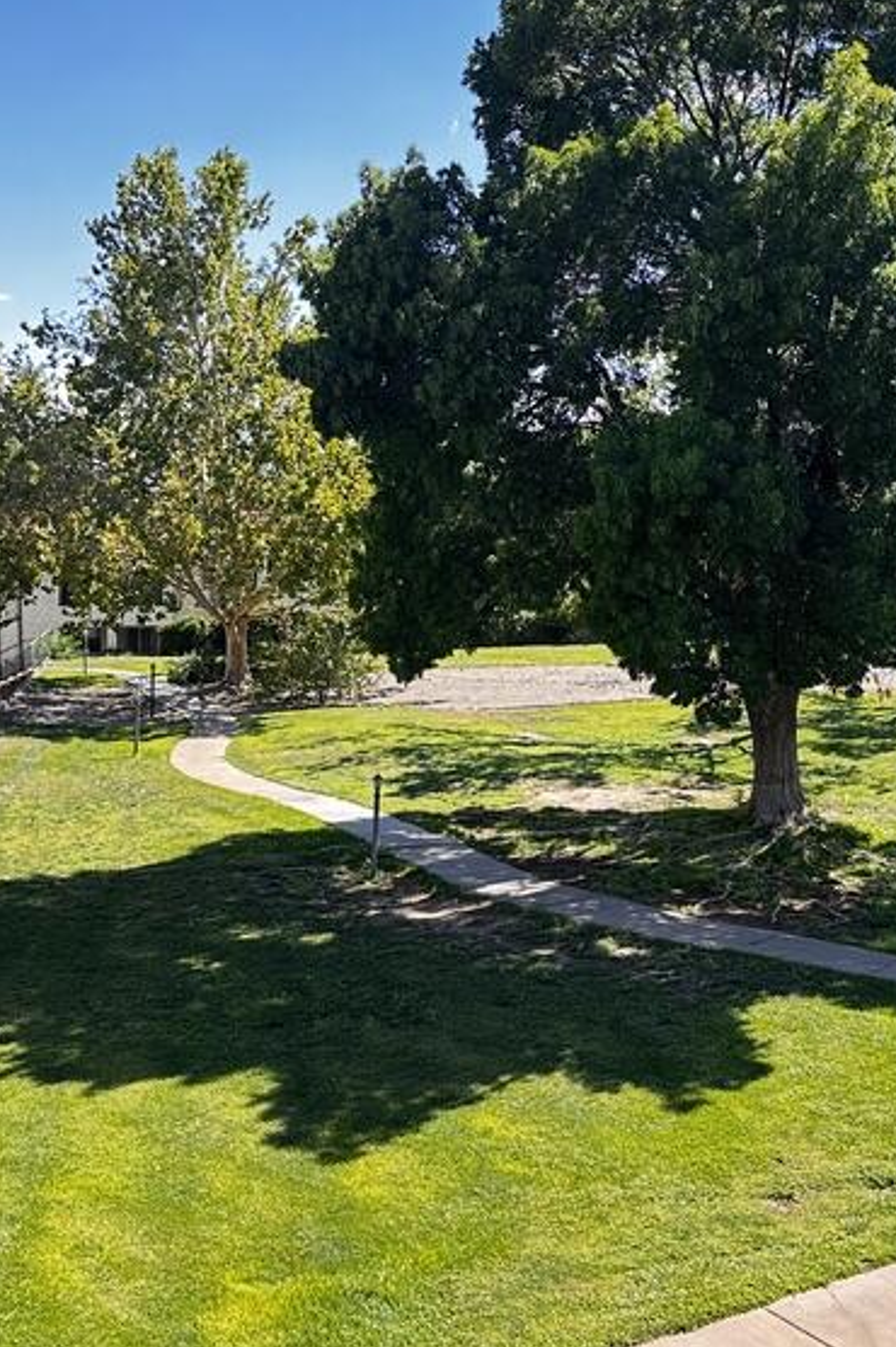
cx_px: 574
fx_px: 1719
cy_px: 671
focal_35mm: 46
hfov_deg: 29.1
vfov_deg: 42.8
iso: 80
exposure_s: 1/650
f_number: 1.78
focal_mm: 6.86
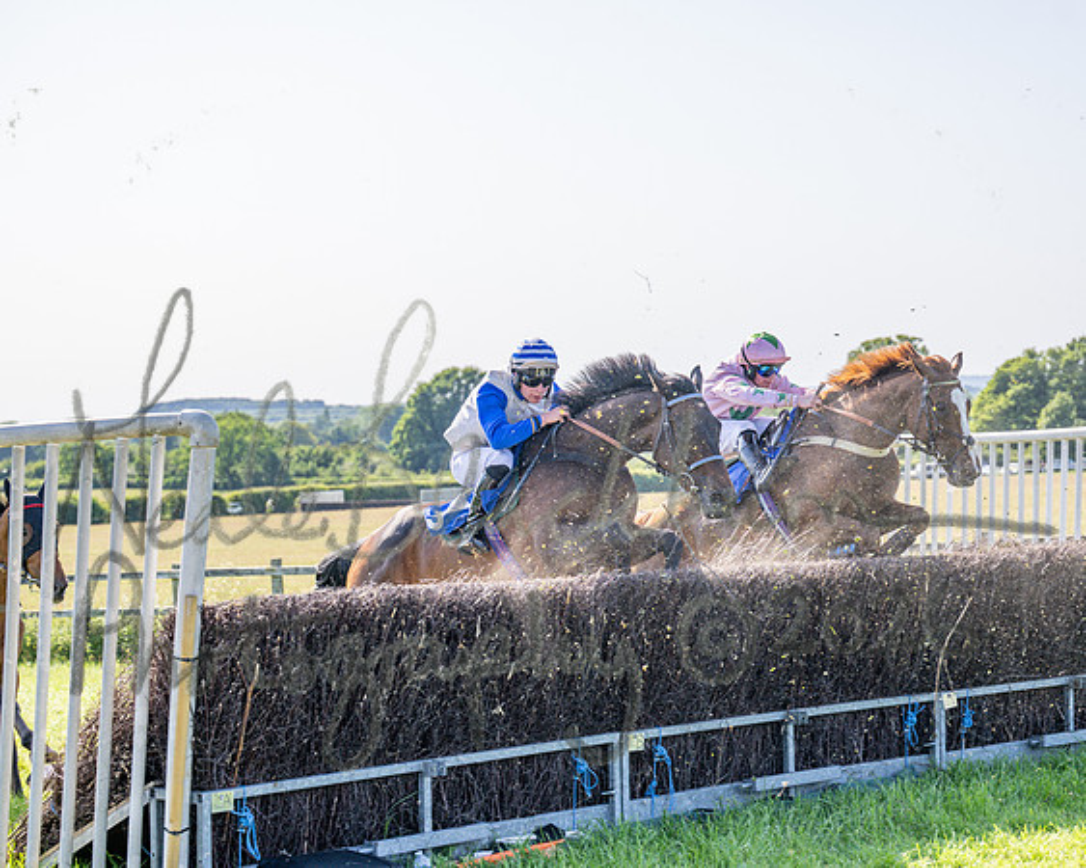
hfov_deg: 24.2
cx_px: 543
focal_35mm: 79
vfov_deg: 19.4
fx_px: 2534
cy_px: 434
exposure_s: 1/1600
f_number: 4
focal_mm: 70
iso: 200
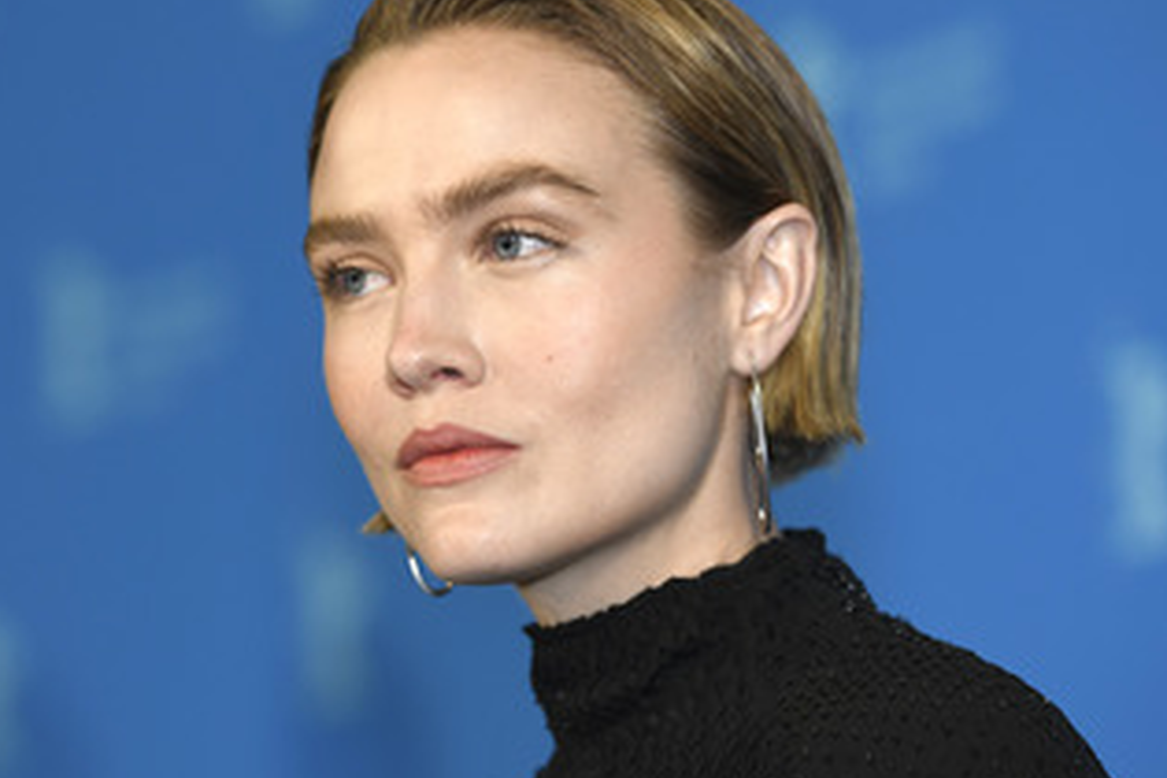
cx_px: 517
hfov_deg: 10.7
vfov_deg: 7.1
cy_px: 408
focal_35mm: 193
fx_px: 6256
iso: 640
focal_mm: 135
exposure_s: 1/400
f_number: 3.5
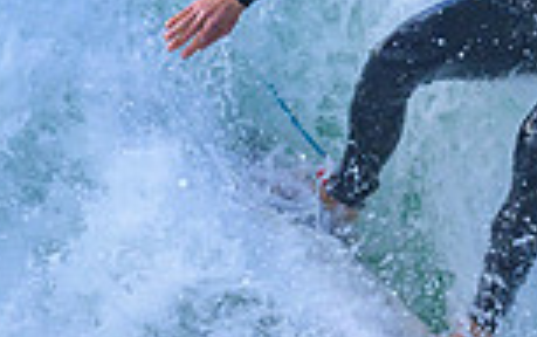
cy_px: -154
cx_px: 810
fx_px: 62458
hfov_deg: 0.5
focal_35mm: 4263
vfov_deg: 0.3
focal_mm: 800
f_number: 6.3
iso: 560
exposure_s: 1/2500
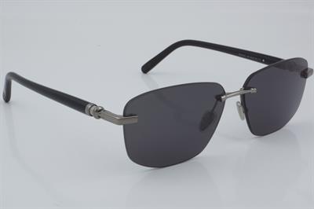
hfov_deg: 27.0
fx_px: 654
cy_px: 104
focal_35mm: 75
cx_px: 157
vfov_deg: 18.2
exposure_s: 1/3
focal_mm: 50
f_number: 32
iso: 100
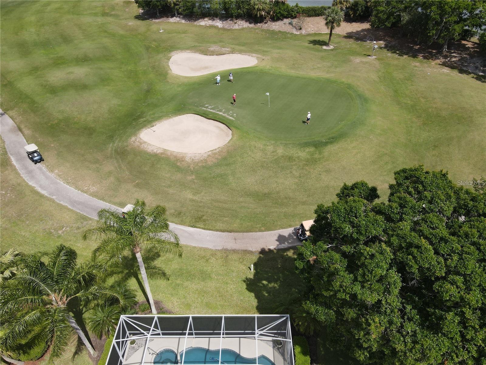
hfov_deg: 71.6
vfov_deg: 56.8
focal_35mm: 24
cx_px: 243
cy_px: 182
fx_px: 337
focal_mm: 4.5
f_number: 2.8
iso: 100
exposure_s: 1/725
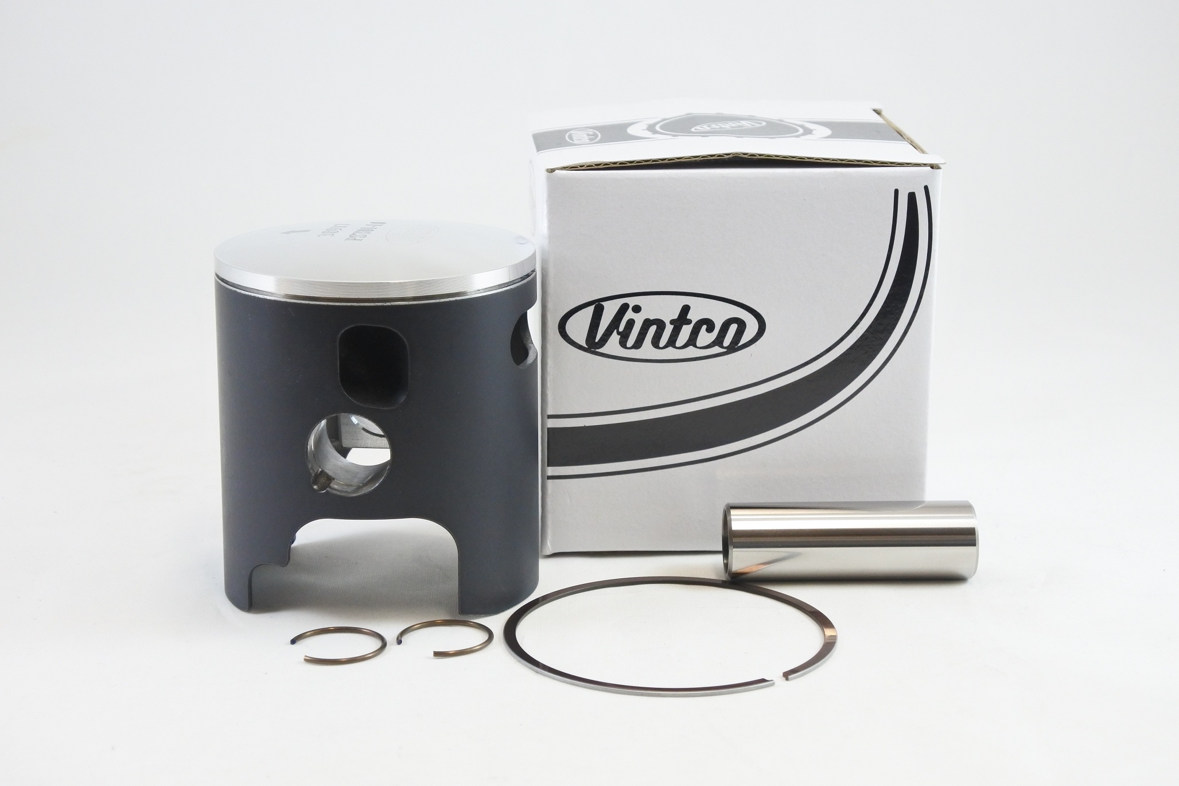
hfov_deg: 32.4
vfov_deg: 21.9
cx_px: 590
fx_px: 2030
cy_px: 393
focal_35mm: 62
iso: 800
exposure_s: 1/125
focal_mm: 23.1
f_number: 5
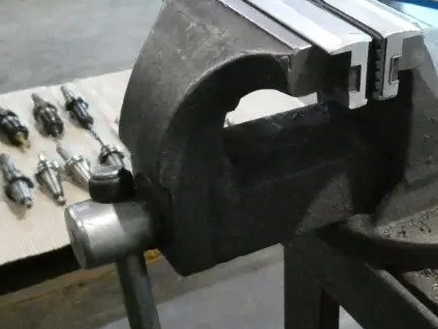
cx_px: 337
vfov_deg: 25.2
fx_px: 734
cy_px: 134
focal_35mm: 58
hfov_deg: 32.5
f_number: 3.3
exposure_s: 1/125
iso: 2000
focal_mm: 4.3
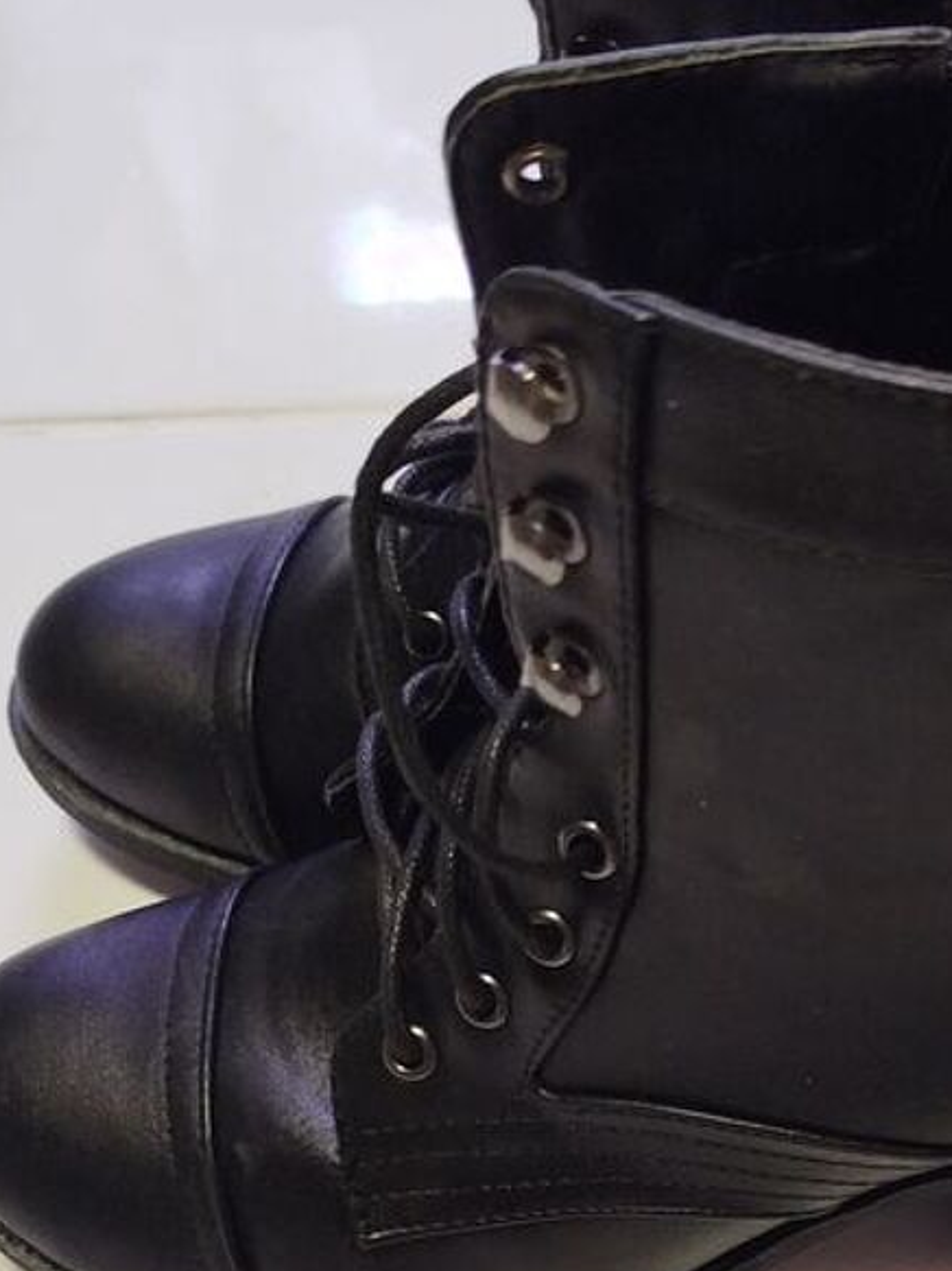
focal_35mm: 55
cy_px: 1034
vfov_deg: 33.8
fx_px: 2018
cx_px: 869
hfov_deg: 25.6
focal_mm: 5.31
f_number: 1.7
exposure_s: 1/33
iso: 320
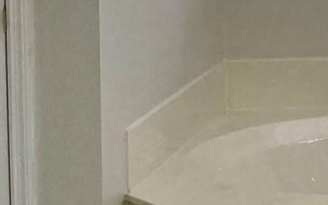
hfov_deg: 14.1
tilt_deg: -4.2
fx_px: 1082
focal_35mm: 121
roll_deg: -0.5
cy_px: -106
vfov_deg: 10.5
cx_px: 679
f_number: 1.6
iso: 50
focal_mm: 4.2
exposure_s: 1/120
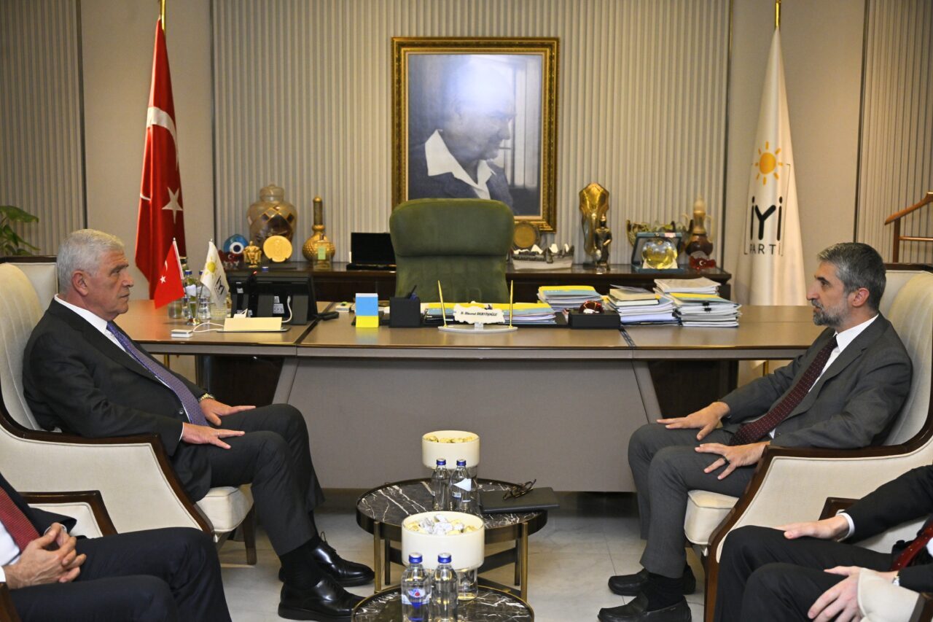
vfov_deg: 28.1
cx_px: 466
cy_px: 311
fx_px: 1244
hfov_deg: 41.1
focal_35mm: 48
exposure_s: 1/200
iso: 1250
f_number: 5.6
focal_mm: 48
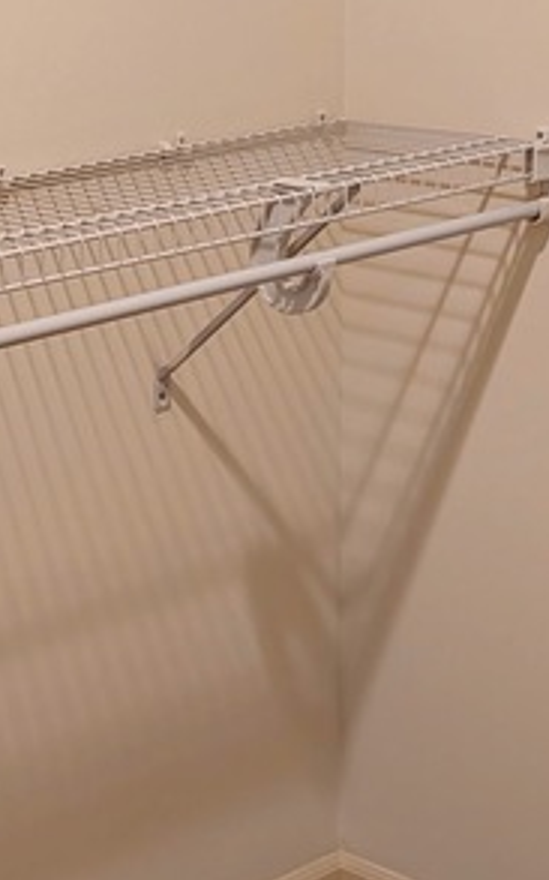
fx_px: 2251
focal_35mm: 94
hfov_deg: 13.6
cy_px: 201
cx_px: -44
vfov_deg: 21.9
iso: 115
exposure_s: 1/24
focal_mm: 6.9
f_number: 1.68
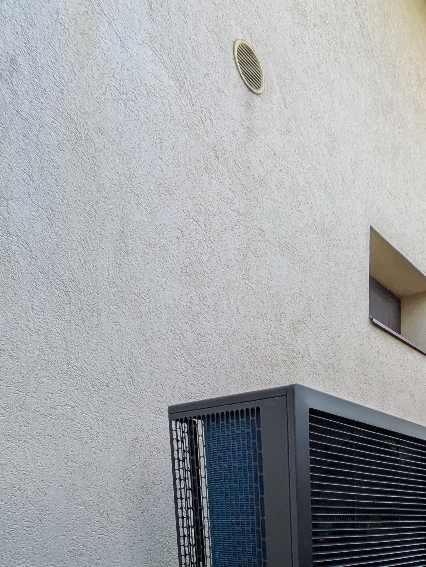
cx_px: 406
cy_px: 588
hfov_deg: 40.9
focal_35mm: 31
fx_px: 508
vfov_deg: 46.8
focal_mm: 1.83
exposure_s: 1/177
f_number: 2.2
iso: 45
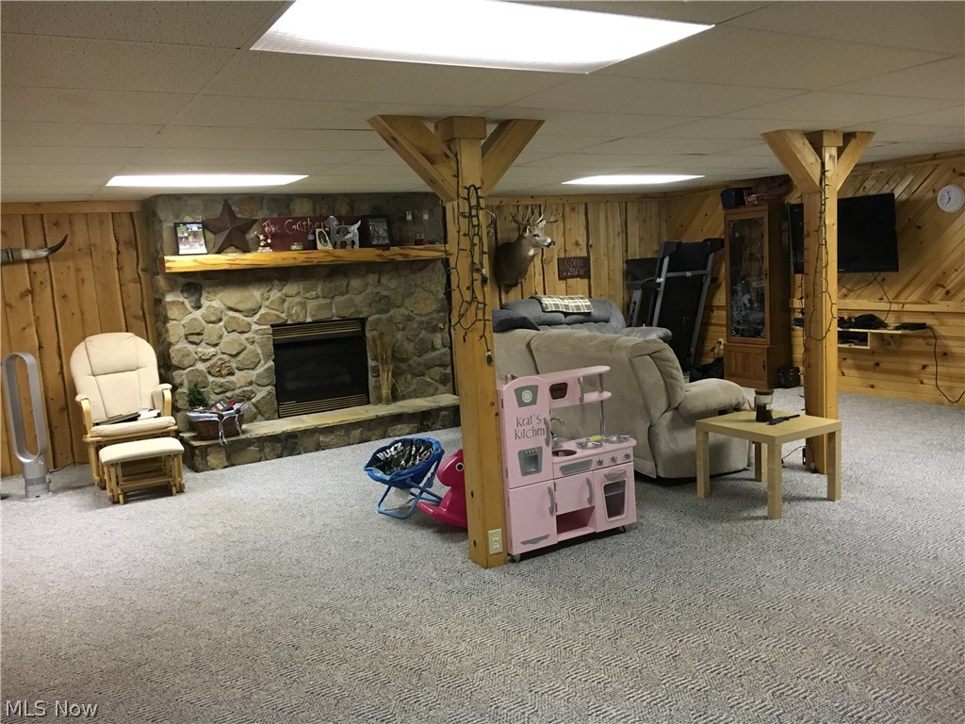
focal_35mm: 29
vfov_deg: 48.2
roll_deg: +3.0
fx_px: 808
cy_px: 362
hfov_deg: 61.7
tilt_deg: -6.2
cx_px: 482
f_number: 2.2
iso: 200
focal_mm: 4.15
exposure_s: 1/17
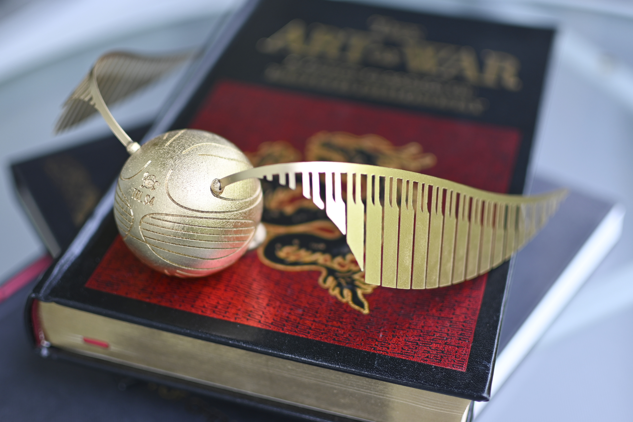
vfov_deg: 25.8
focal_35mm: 52
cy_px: 211
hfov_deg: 37.9
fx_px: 923
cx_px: 316
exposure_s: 1/250
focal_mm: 35
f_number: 2
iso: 200
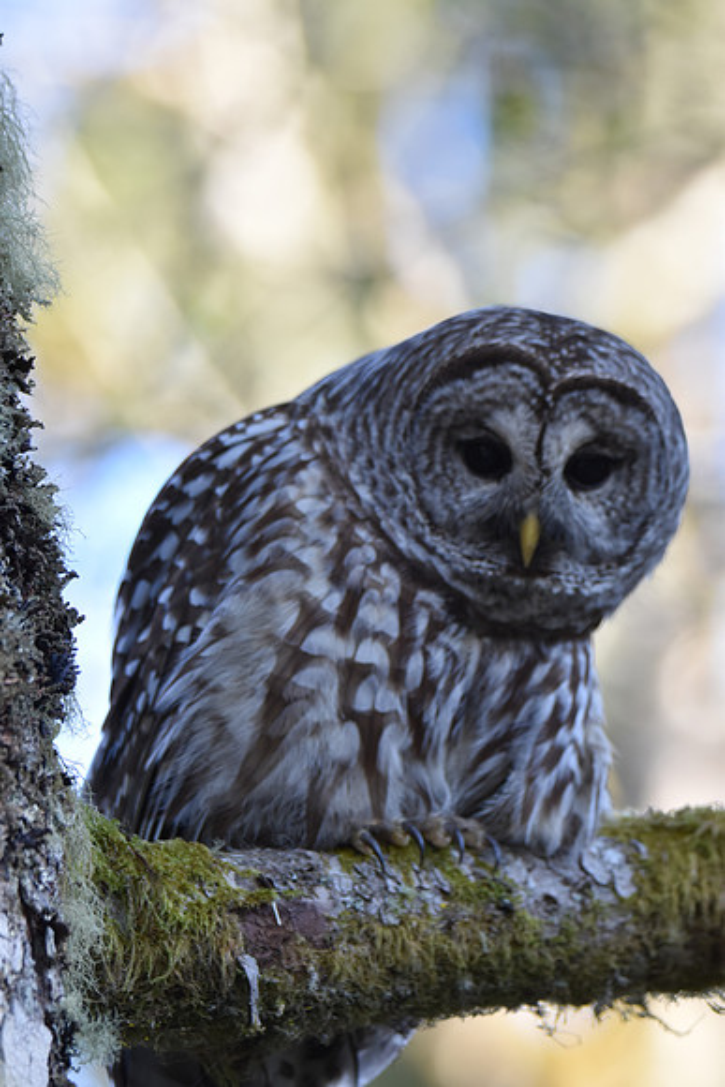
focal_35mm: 480
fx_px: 14490
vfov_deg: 4.3
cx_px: 362
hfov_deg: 2.9
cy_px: 544
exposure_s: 1/100
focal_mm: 320
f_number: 5.6
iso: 400
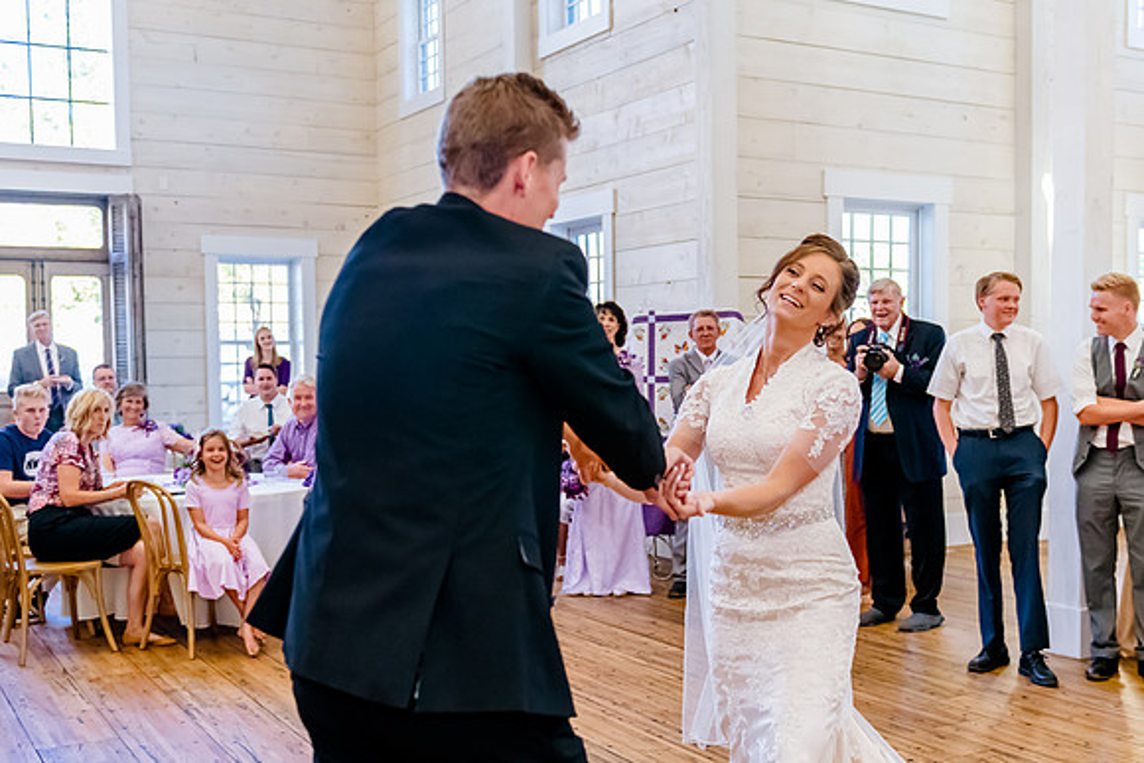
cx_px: 612
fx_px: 1337
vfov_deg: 31.8
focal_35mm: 42
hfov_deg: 46.3
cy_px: 446
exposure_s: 1/640
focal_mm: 34
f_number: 3.2
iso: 3200
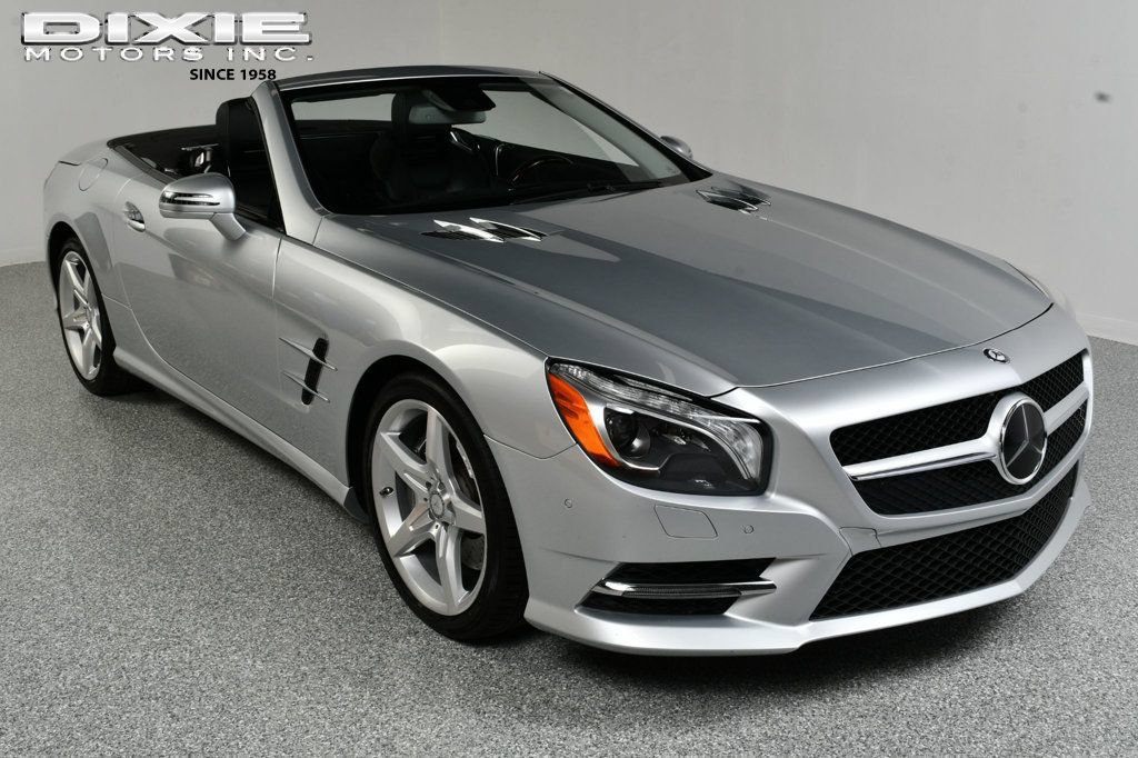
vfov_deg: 36.8
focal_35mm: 36
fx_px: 1138
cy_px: 379
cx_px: 569
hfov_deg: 53.1
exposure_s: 1/160
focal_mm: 24
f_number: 13
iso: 100
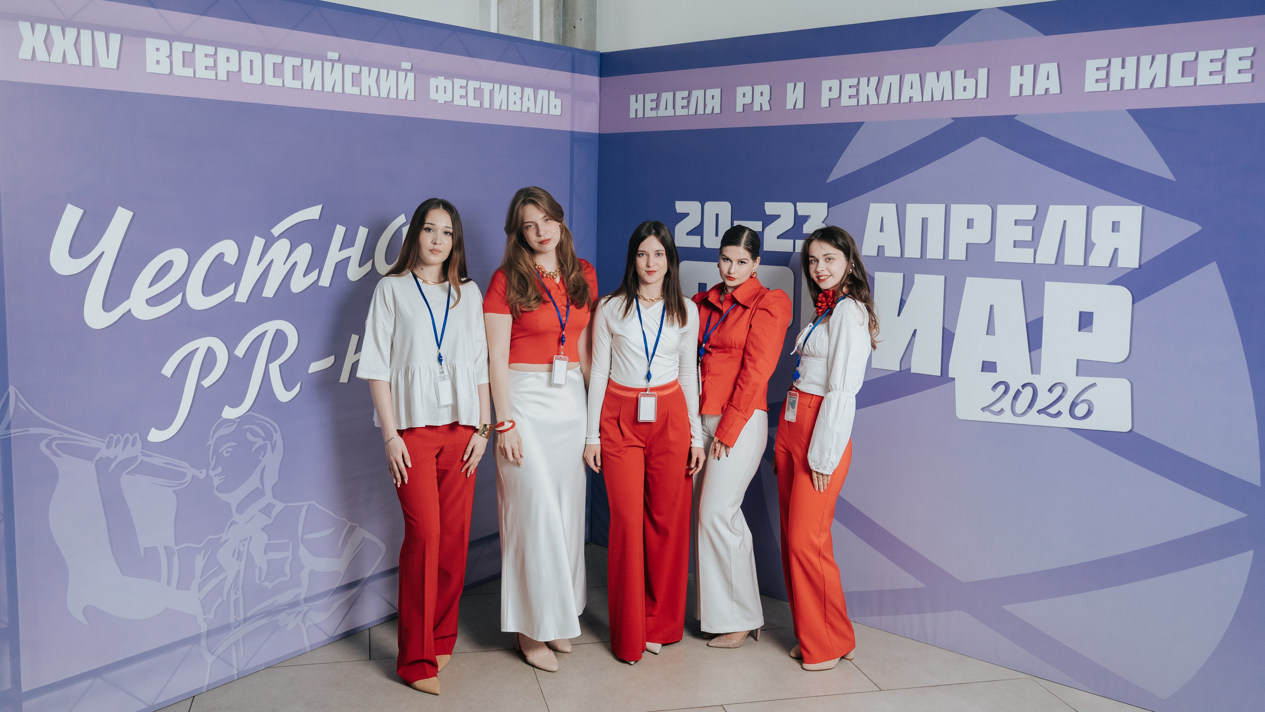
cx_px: 593
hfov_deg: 62.3
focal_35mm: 31
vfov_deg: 37.5
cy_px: 298
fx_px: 1045
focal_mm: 28
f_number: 2.8
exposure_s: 1/160
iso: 800
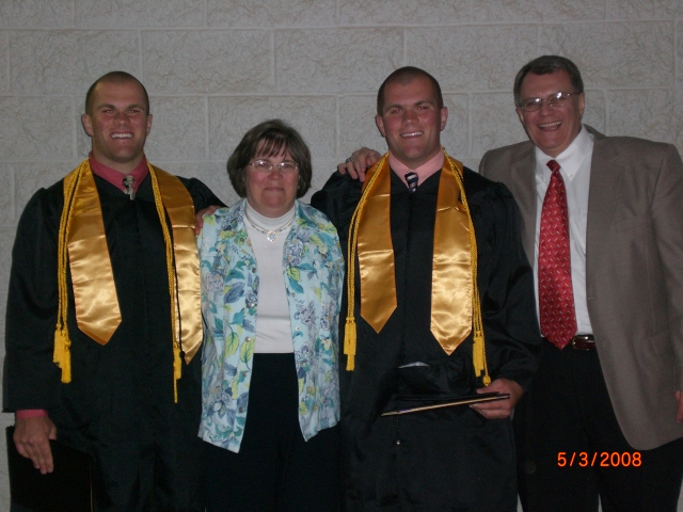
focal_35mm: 63
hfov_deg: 30.7
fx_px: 1243
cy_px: 256
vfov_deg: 23.3
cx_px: 342
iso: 200
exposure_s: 1/60
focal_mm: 10.4
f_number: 4
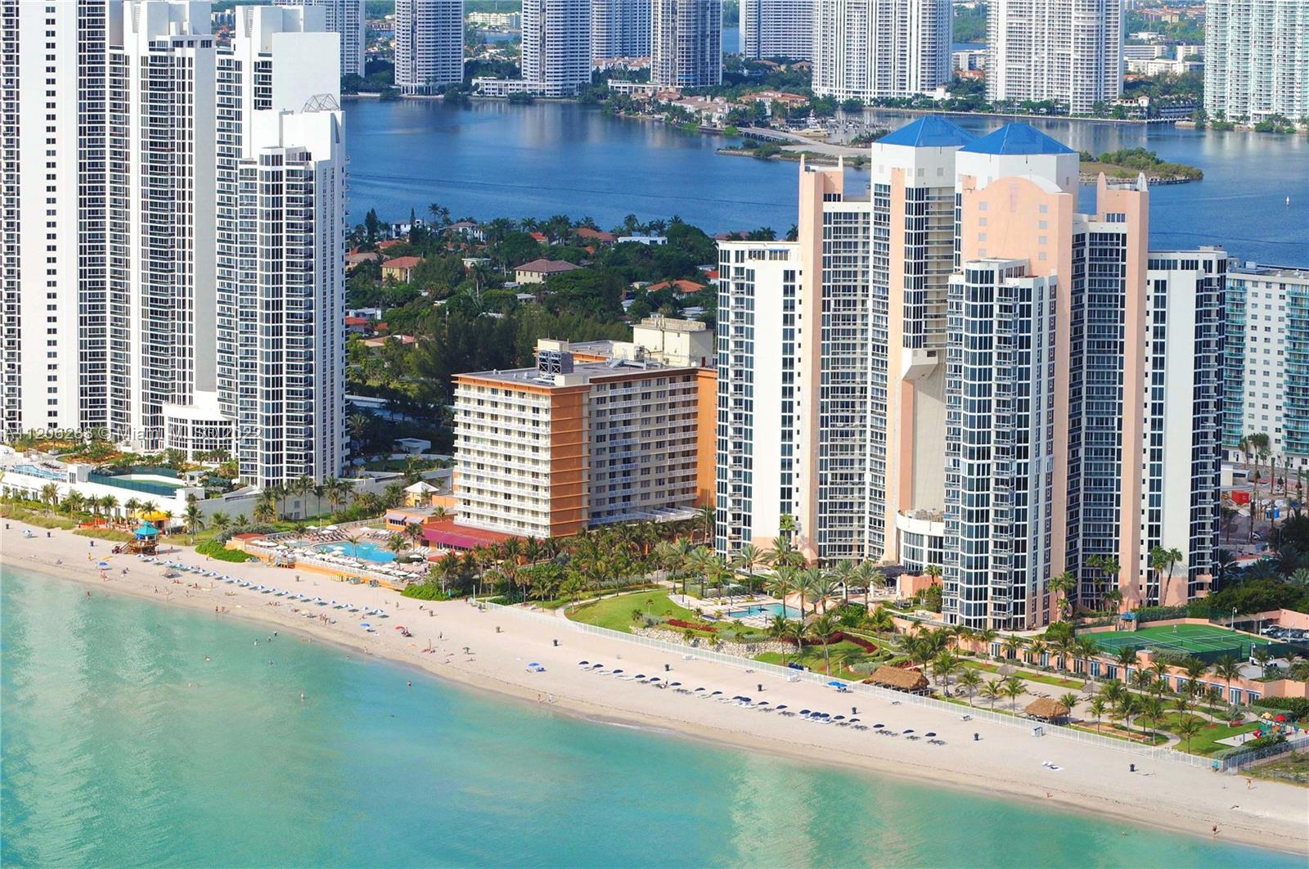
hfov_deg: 19.5
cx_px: 654
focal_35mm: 105
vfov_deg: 13.0
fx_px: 3812
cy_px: 434
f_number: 9
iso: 400
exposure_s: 1/1000
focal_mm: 70
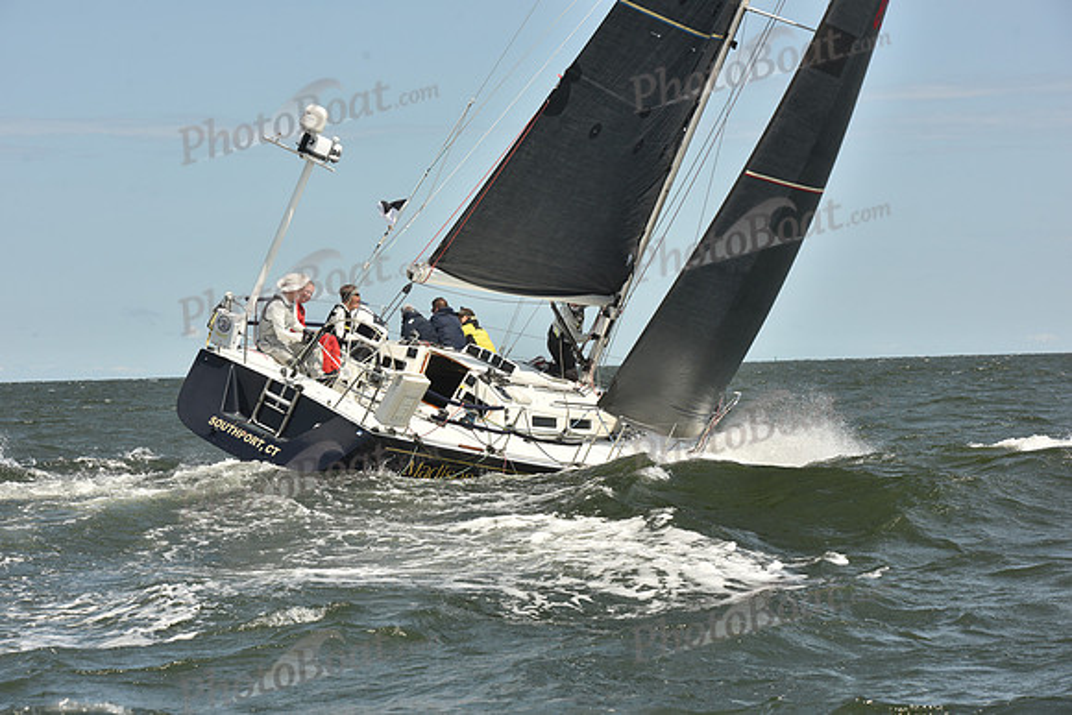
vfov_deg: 13.0
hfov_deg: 19.5
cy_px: 358
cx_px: 536
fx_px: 3127
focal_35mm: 105
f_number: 10
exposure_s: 1/800
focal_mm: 105
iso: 250
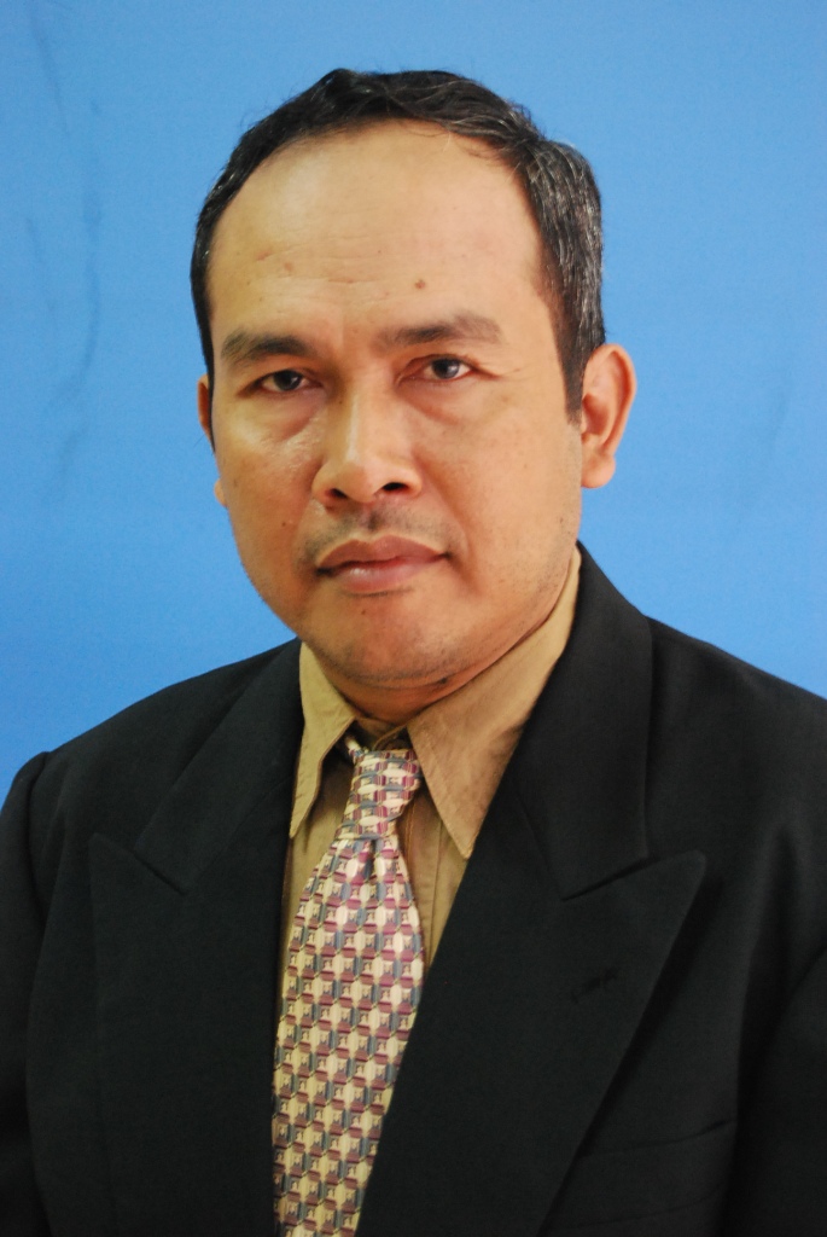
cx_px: 414
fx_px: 2578
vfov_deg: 27.0
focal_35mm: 75
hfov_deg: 18.2
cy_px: 618
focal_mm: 50
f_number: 5.6
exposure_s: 1/15
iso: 1600
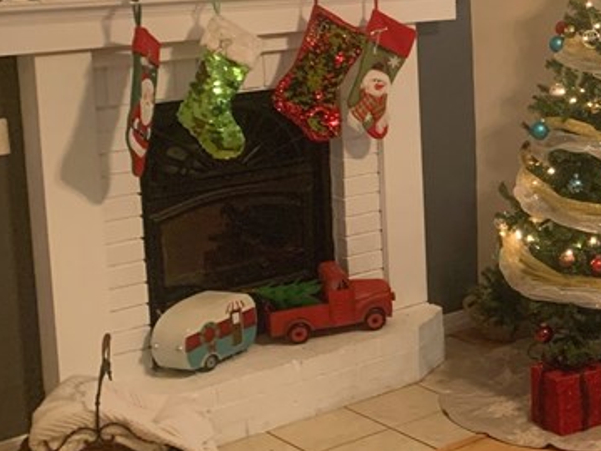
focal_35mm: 74
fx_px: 1285
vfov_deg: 19.7
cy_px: 100
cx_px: 783
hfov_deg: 23.3
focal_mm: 4.25
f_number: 1.8
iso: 320
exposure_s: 1/60
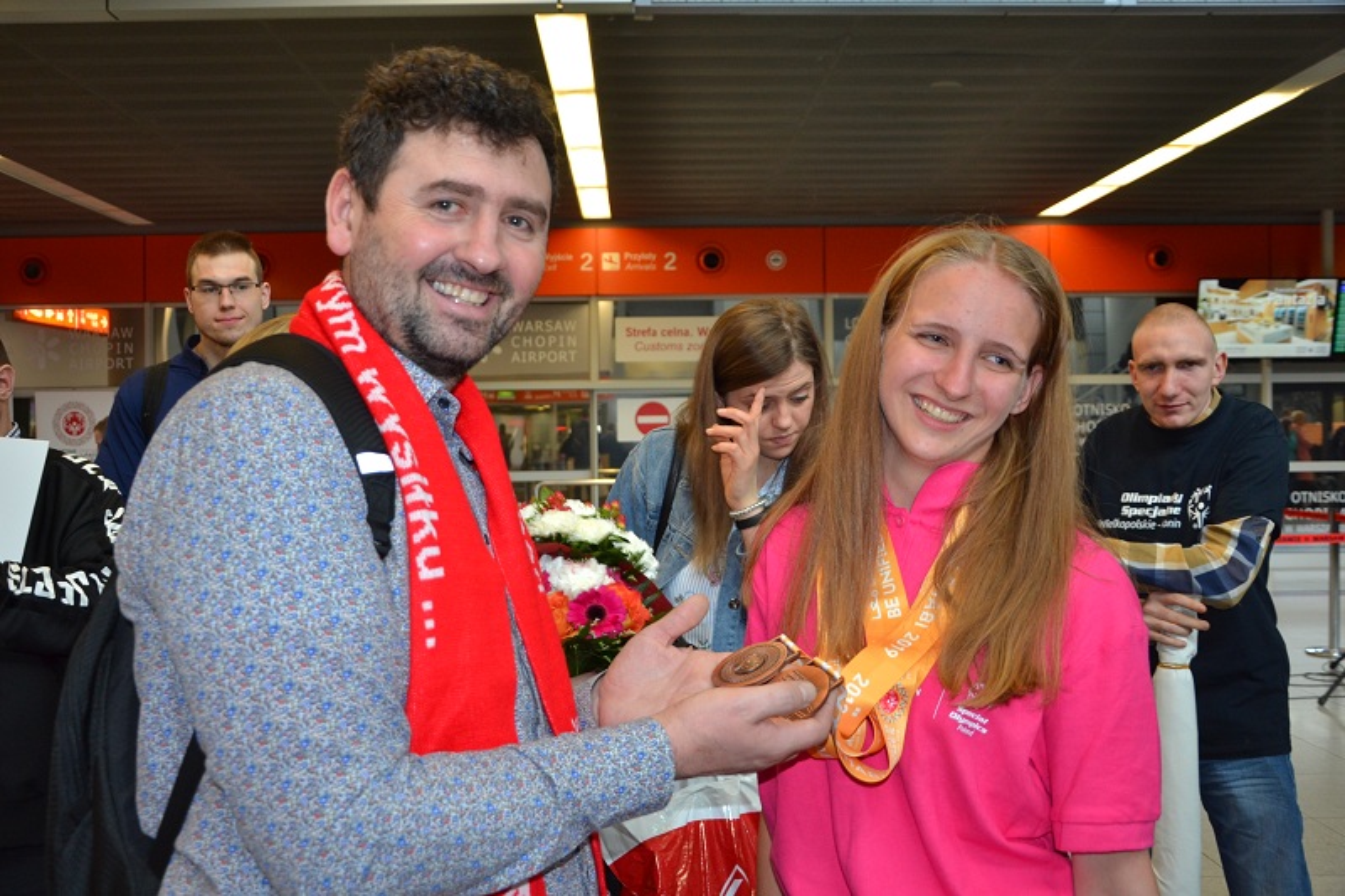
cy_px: 448
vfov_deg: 40.0
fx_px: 1233
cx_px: 672
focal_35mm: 33
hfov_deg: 57.2
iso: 500
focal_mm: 22
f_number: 3.8
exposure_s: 1/60
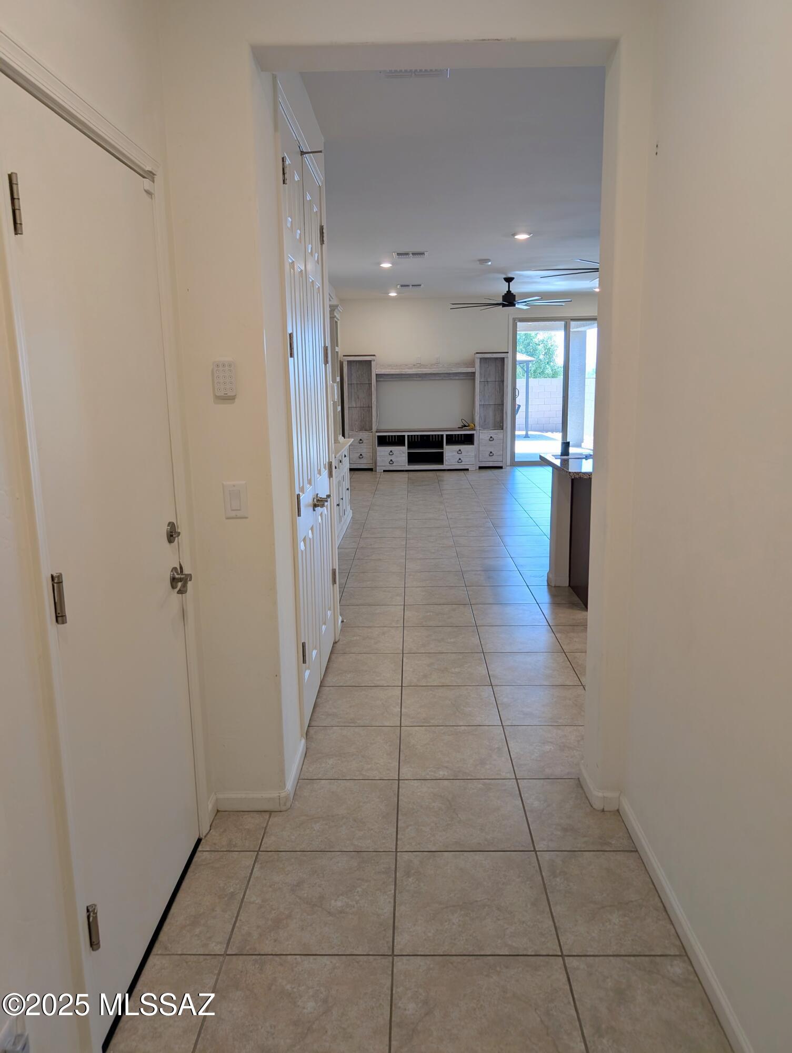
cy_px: 526
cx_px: 396
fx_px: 731
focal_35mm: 24
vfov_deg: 71.5
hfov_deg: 56.9
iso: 44
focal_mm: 6.9
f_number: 1.68
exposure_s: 1/120
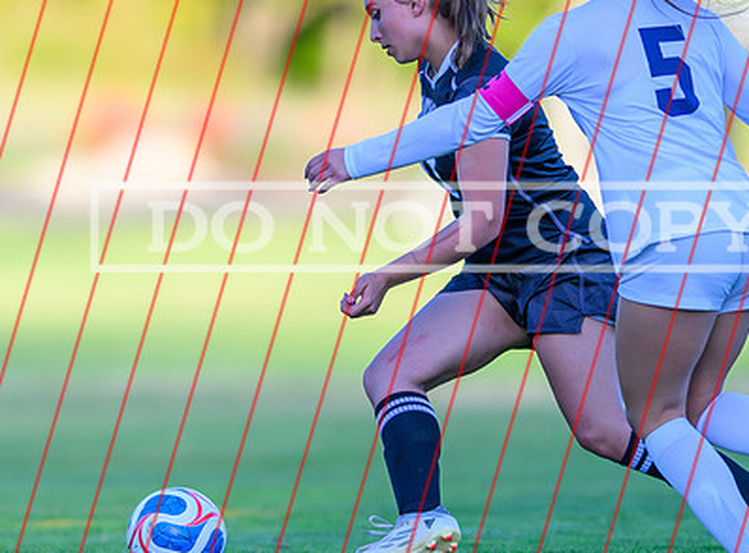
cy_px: 398
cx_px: 148
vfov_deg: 1.4
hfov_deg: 1.8
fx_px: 23199
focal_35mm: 1078
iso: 400
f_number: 2.8
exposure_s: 1/1600
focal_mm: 400
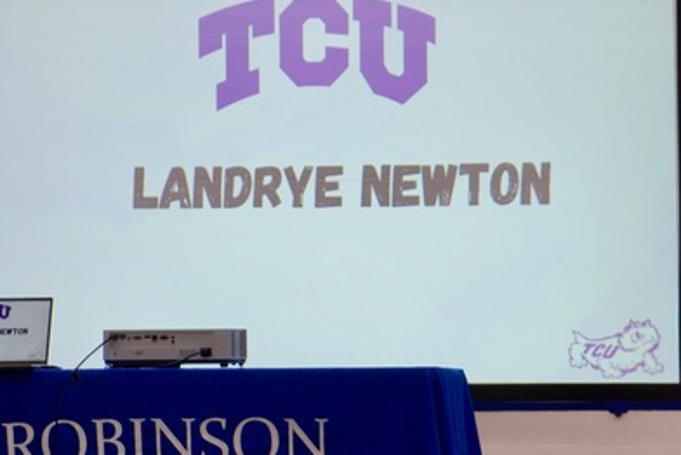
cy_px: 270
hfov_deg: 12.2
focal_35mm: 168
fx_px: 3186
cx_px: 485
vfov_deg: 8.2
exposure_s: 1/160
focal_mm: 43
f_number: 5.6
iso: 1000
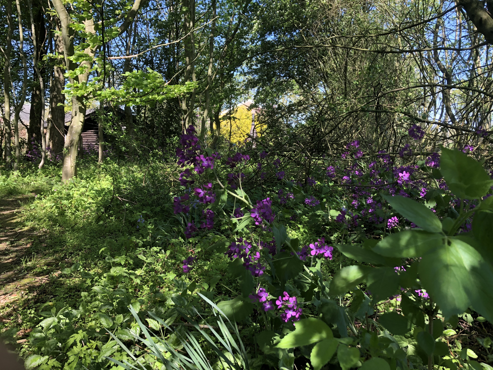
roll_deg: +0.3
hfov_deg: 63.4
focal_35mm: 28
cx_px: 246
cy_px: 185
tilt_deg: -5.3
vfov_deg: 49.7
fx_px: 399
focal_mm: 3.99
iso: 20
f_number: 1.8
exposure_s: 1/140
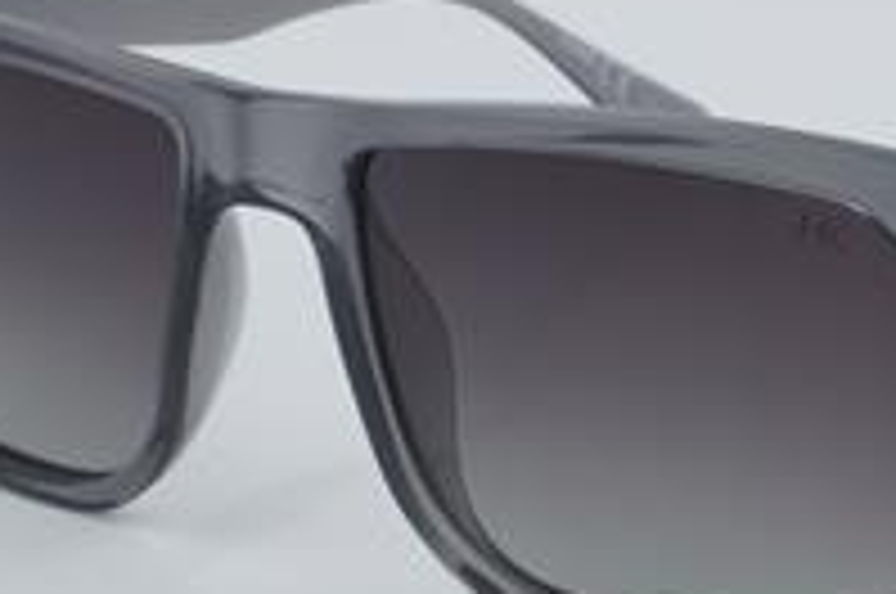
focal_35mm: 136
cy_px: 320
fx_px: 3380
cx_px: 657
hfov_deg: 15.0
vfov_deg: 10.0
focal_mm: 45
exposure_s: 1/4
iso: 100
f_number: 32
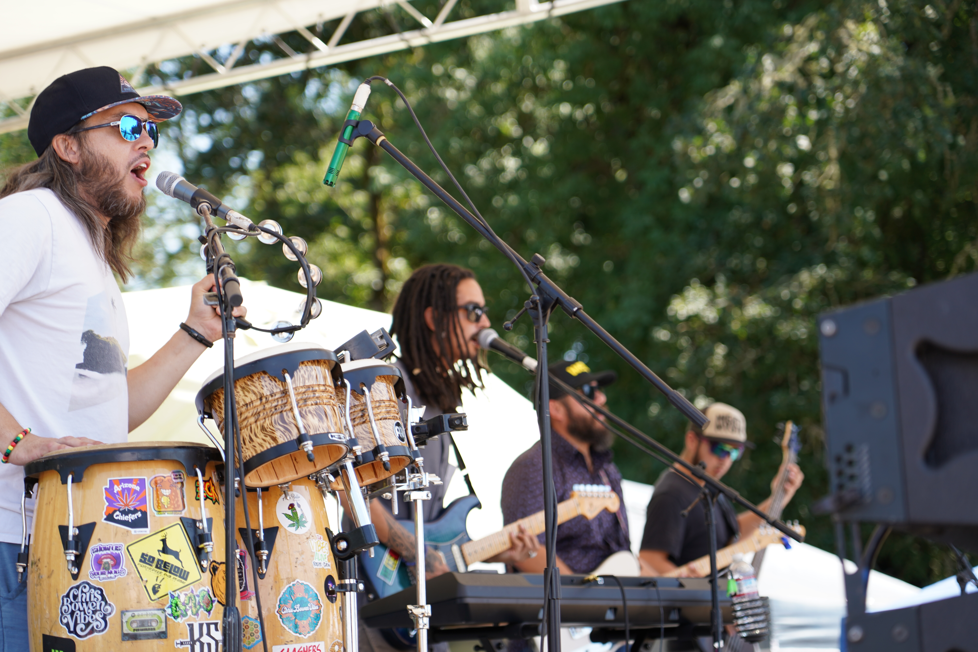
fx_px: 2852
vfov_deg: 13.0
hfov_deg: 19.5
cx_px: 489
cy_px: 326
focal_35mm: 105
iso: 100
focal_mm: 105
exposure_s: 1/160
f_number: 4
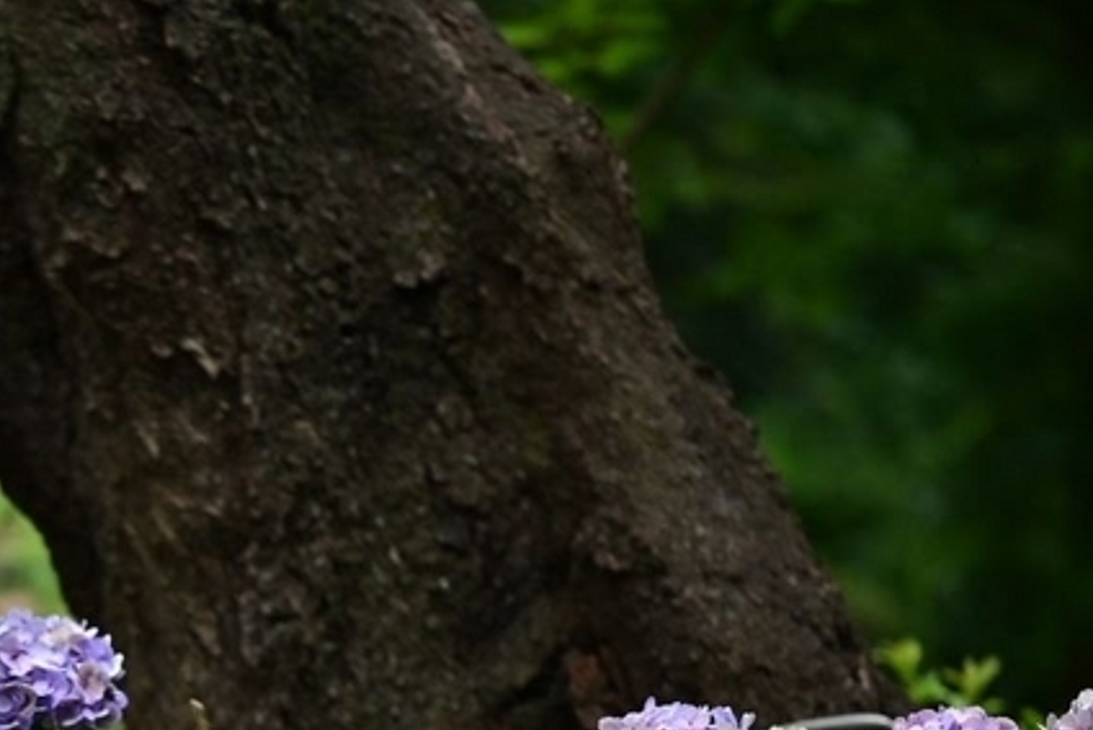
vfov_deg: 4.6
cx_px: -95
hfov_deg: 6.9
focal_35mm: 297
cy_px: 1027
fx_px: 9020
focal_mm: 105
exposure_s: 1/800
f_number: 2.8
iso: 100
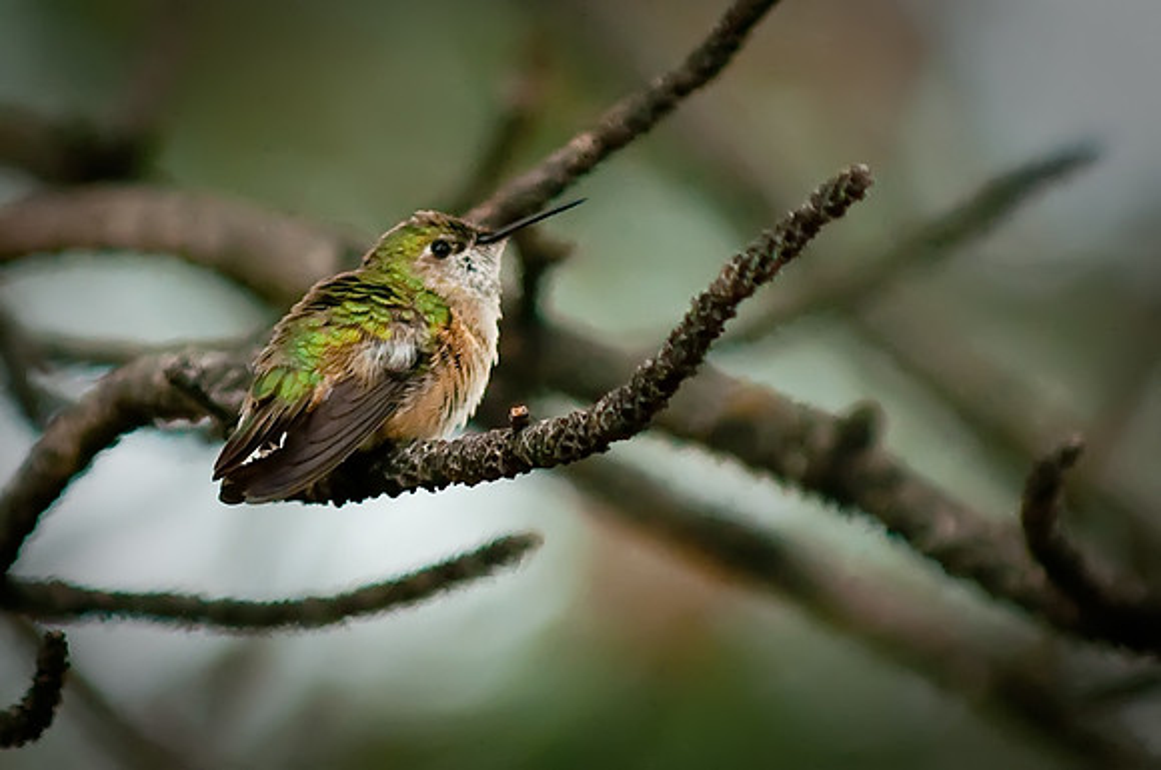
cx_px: 580
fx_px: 9661
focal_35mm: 300
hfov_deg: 6.9
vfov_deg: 4.6
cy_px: 385
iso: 400
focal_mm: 200
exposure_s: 1/250
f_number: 2.8
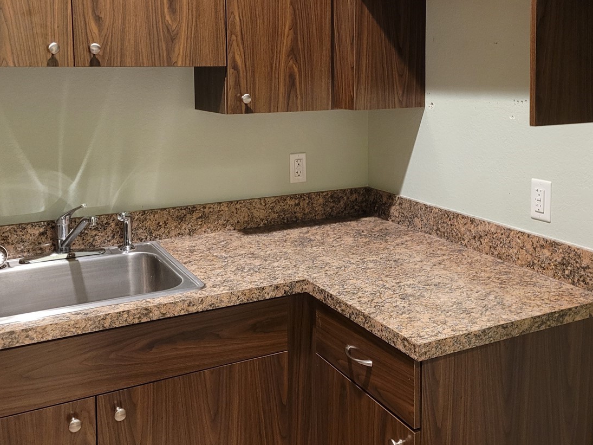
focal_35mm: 38
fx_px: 651
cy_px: 133
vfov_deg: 37.1
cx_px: 299
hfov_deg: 49.0
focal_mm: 5.4
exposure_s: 1/30
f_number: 1.8
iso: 640
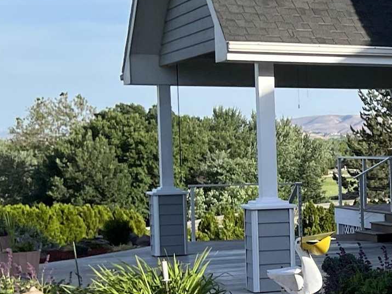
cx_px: 769
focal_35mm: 112
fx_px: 1269
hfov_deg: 14.7
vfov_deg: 13.2
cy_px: 194
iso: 50
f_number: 1.6
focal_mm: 5.1
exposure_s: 1/1923
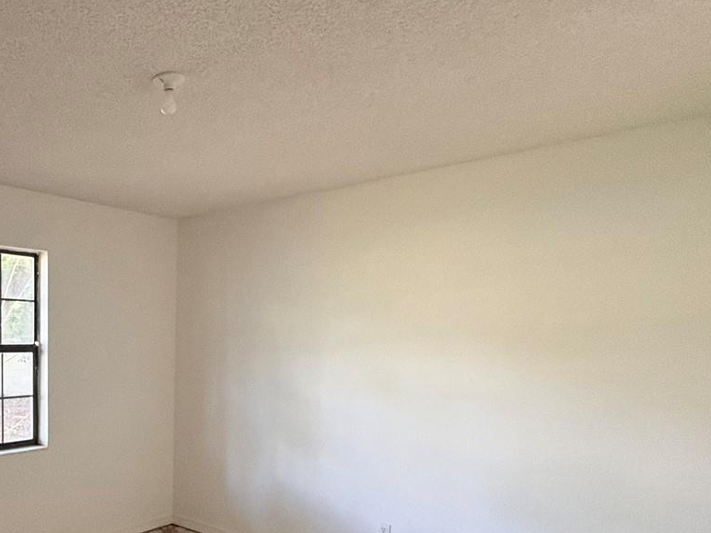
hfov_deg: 54.1
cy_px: 374
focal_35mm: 29
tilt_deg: -1.2
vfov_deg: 47.1
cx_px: 76
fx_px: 596
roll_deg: -0.5
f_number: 2.2
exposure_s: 1/60
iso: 400
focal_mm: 2.22
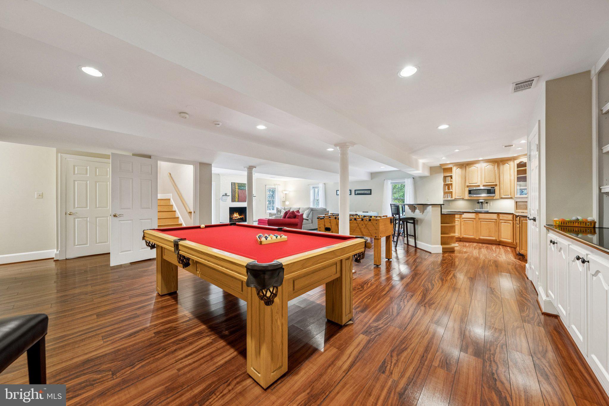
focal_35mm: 13
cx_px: 304
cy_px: 203
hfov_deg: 108.3
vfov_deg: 85.5
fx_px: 220
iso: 640
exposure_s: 1/6
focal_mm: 13
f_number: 7.1
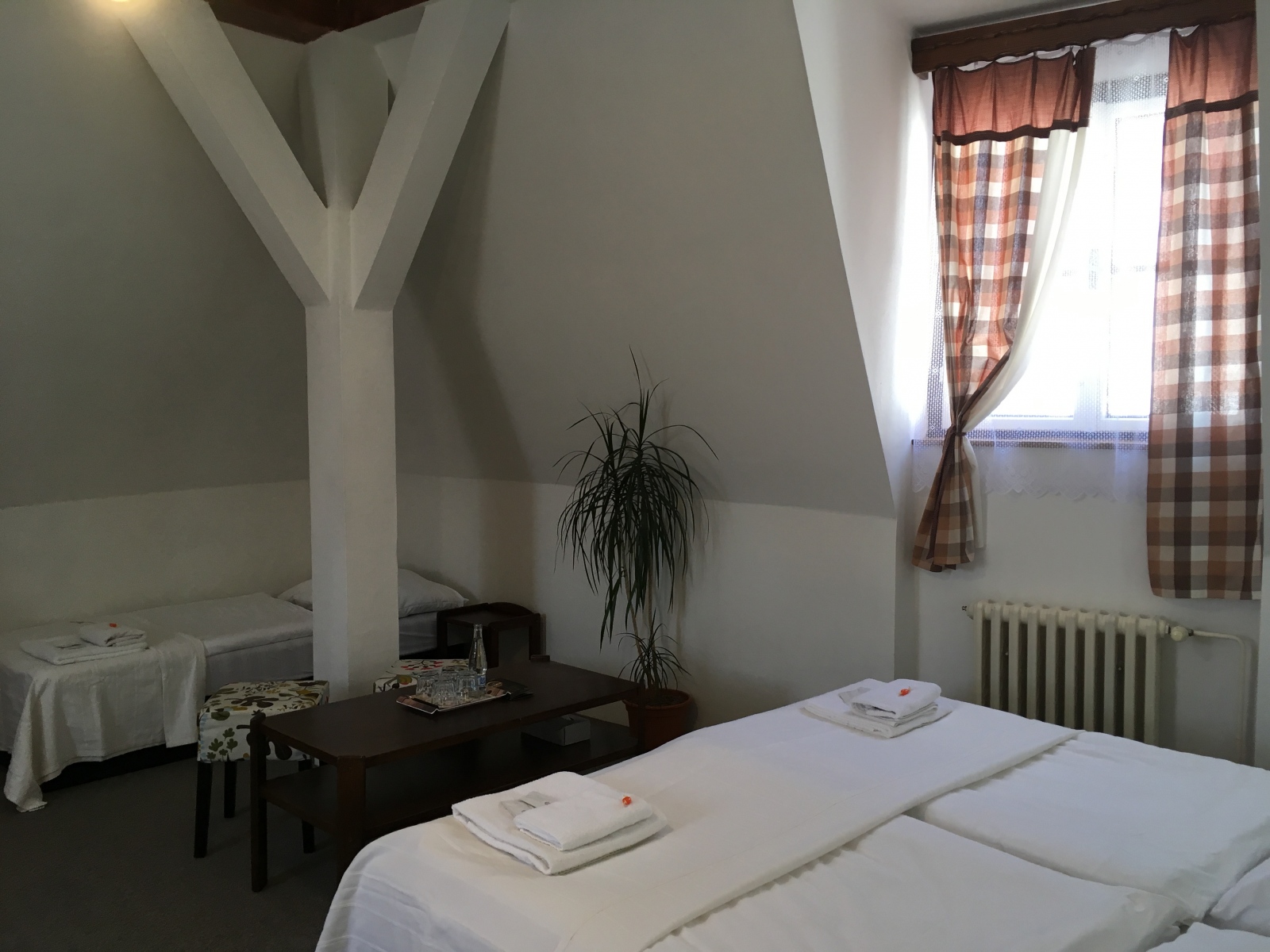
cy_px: 476
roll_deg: -0.8
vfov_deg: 48.2
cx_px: 635
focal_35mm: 29
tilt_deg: -5.9
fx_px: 1064
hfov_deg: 61.7
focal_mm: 4.15
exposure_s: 1/33
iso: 25
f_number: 2.2
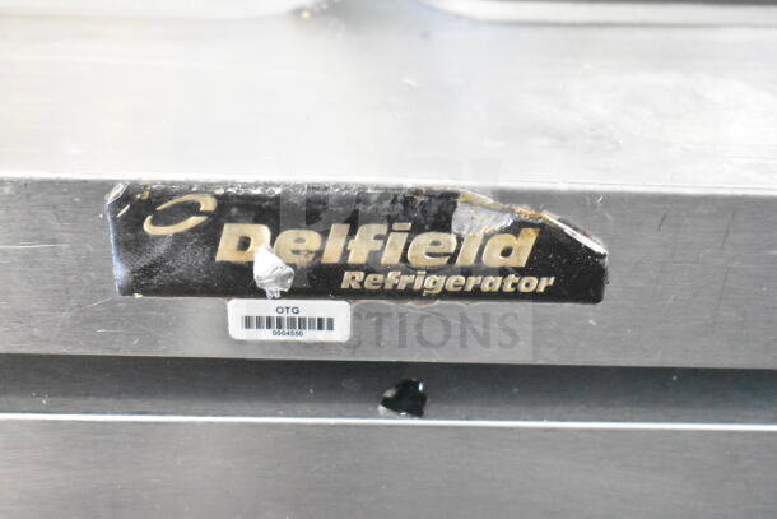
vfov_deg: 25.1
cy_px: 260
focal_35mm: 54
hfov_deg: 36.9
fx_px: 1166
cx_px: 388
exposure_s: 1/60
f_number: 4.8
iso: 20000
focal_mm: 36
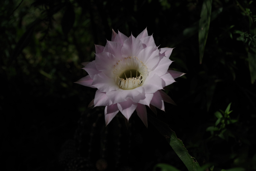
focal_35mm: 46
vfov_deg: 29.2
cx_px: 128
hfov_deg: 42.7
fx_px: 327
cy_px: 86
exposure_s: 1/3200
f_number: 5
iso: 100
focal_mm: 30.63
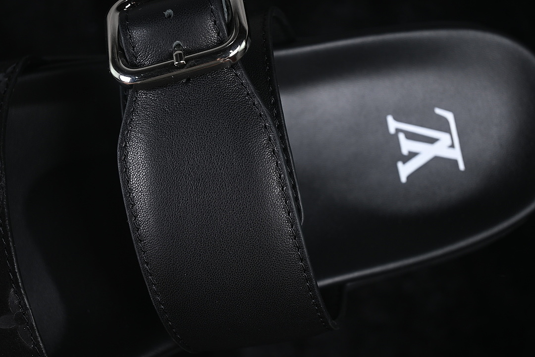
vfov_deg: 18.2
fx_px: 1114
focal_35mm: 75
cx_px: 268
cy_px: 178
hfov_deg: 27.0
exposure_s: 1/50
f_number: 6.3
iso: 160
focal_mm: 50
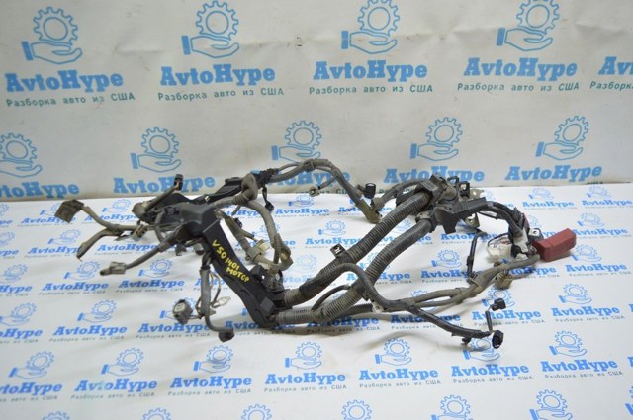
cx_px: 316
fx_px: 527
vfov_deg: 43.5
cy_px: 210
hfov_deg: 62.0
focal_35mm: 30
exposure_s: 1/50
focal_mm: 20
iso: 400
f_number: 3.8
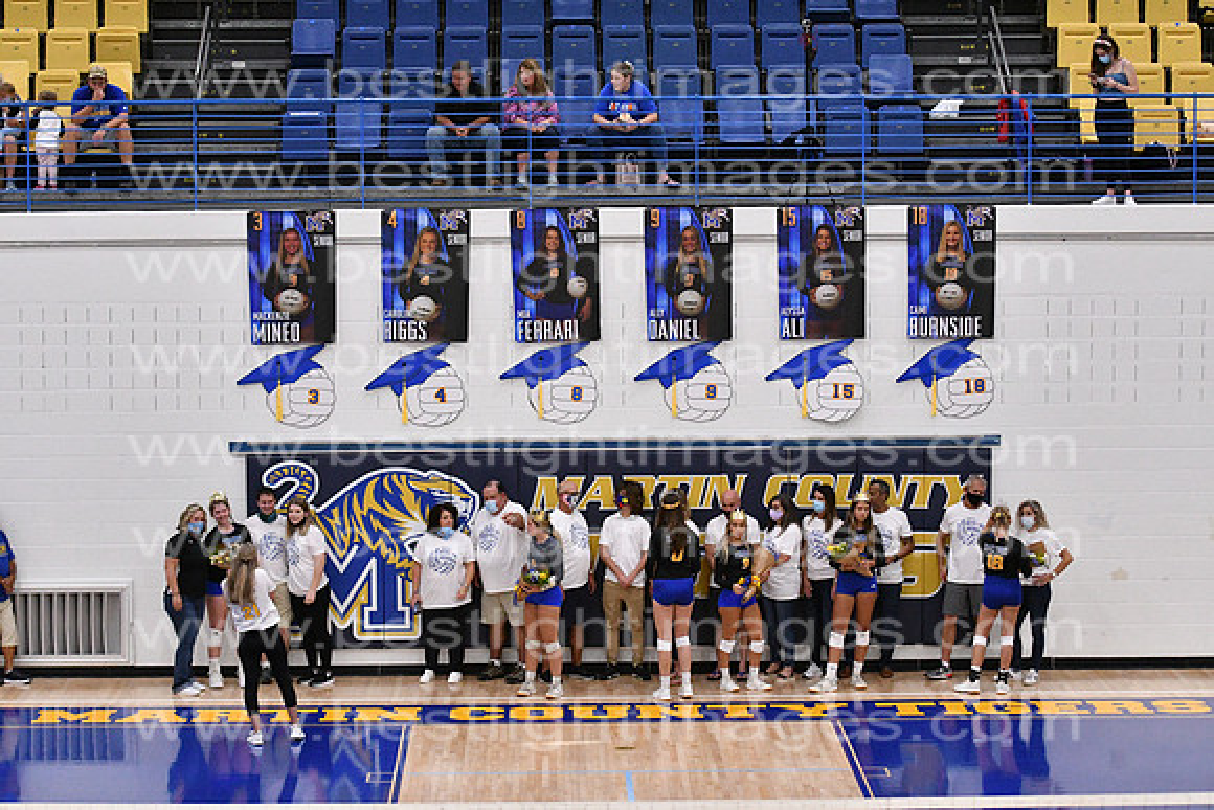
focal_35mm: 105
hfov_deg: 19.5
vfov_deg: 13.0
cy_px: 405
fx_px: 3541
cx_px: 607
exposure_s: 1/1250
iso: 6400
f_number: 3.2
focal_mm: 70
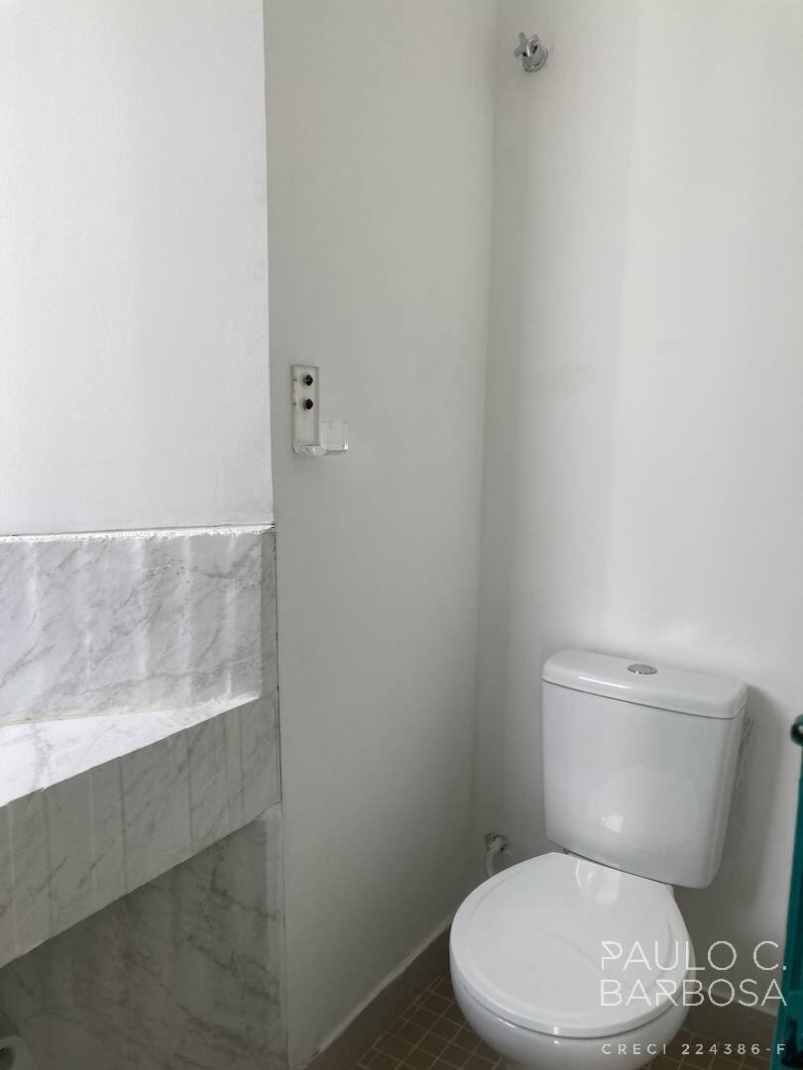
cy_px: 535
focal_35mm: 28
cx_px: 402
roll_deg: -1.7
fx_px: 866
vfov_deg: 63.4
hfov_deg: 49.7
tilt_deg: -8.1
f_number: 1.8
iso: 50
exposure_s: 1/120
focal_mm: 3.99
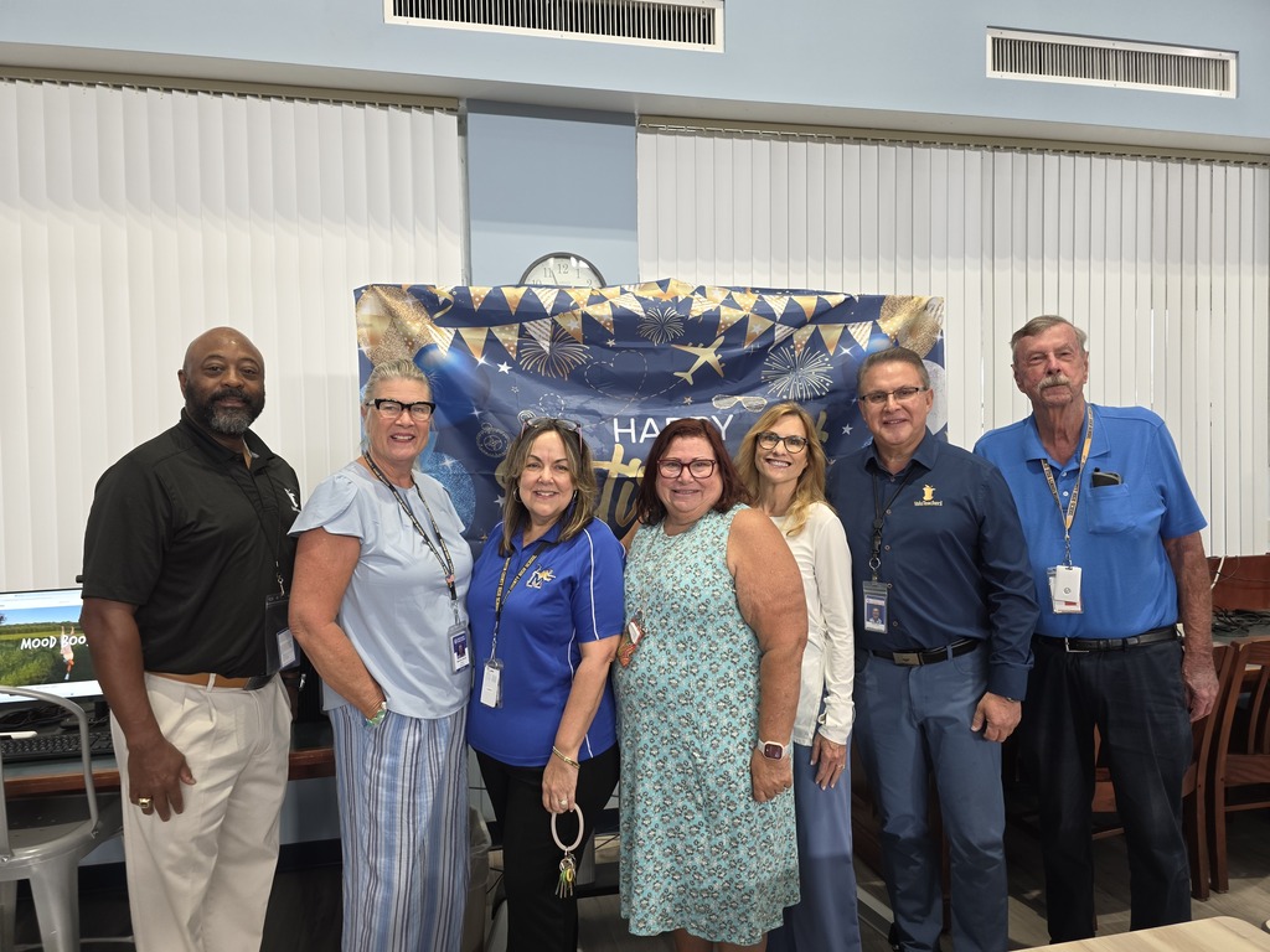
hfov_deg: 73.9
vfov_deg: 58.9
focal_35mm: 23
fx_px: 844
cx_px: 635
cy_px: 476
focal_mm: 6.3
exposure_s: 1/40
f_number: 1.7
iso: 320
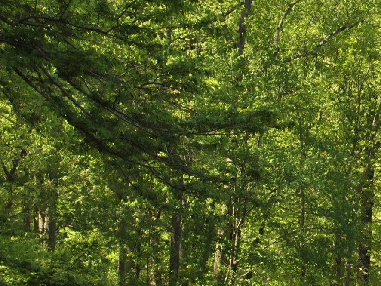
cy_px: 105
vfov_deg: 9.1
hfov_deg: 11.8
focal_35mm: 164
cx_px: 476
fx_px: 1806
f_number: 6.3
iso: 100
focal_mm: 26
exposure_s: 1/200
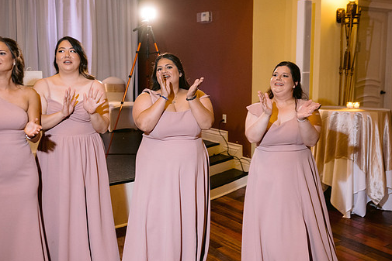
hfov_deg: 45.4
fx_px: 468
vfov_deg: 31.2
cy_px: 124
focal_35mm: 43
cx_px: 195
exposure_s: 1/125
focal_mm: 35
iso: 1600
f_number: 2.8
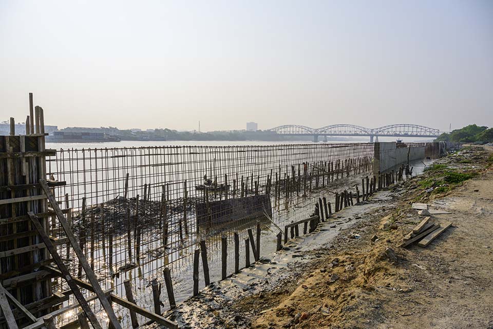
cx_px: 246
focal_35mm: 24
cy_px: 164
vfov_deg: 53.1
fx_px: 329
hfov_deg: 73.7
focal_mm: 24
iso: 220
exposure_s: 1/800
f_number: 9
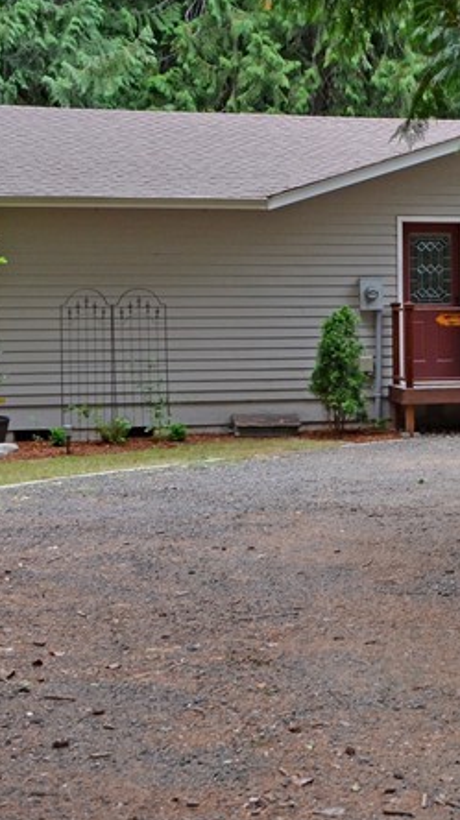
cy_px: 291
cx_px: 788
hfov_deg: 14.1
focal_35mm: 77
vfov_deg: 27.4
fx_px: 1674
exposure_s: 1/200
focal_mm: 20
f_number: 7.1
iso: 400
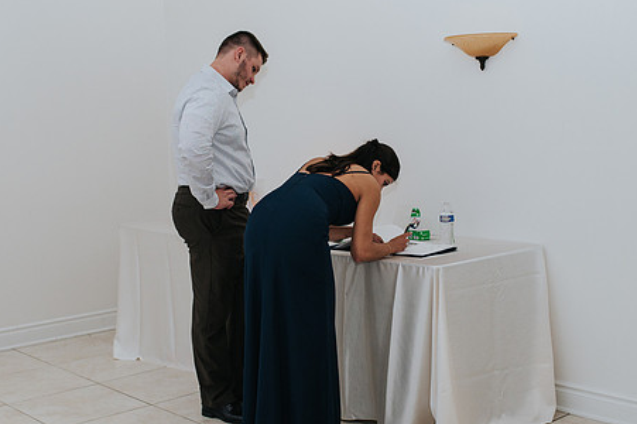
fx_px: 919
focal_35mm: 52
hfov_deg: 38.2
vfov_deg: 26.0
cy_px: 217
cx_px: 295
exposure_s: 1/200
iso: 800
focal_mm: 35
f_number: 3.2
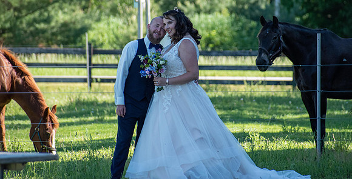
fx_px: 4398
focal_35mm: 482
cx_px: 176
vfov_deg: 2.3
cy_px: 62
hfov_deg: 4.6
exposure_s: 1/1000
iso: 800
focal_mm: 300
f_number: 6.3
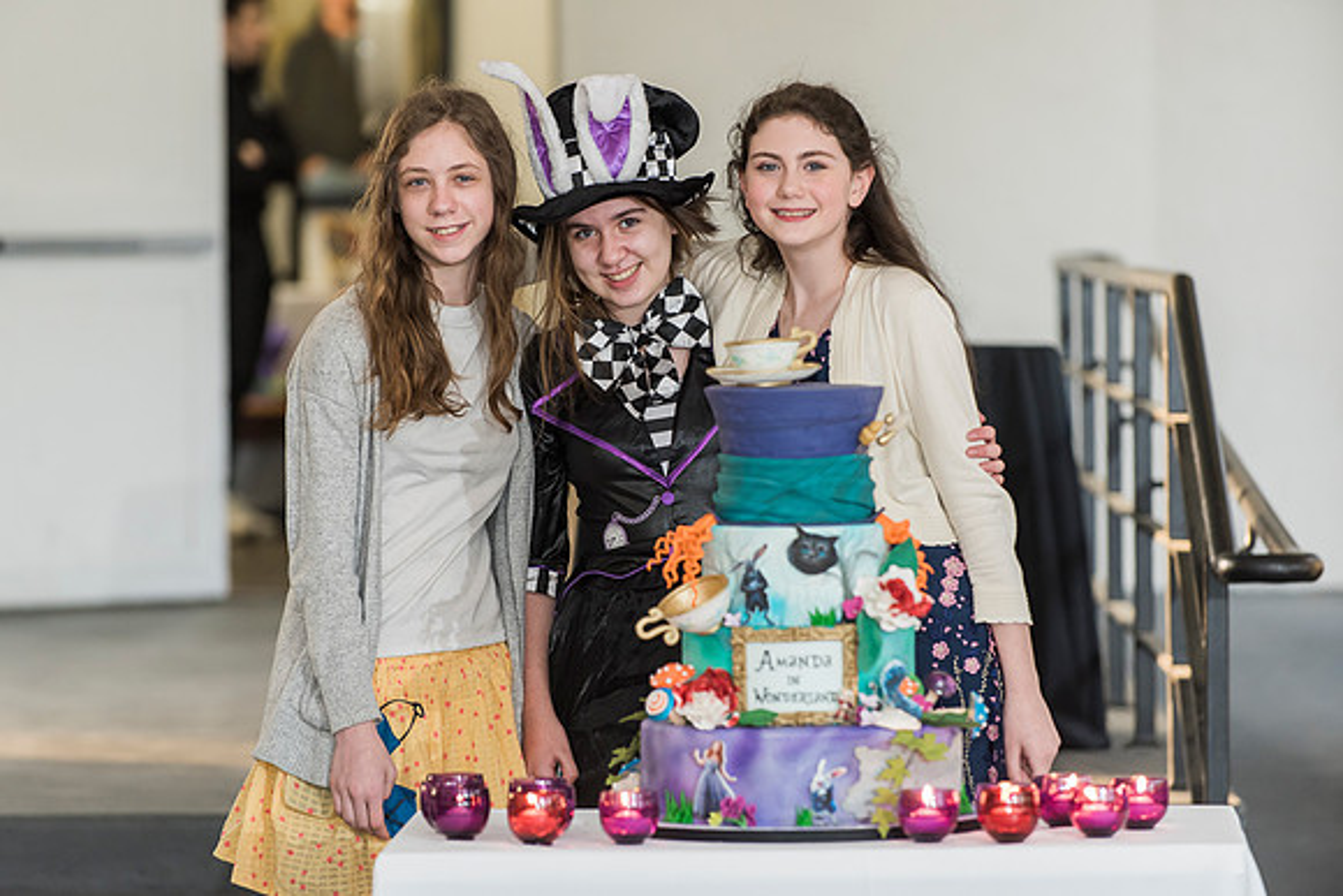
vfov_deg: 6.6
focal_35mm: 209
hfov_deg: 9.8
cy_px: 443
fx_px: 7798
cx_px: 652
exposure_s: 1/160
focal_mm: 200
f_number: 4
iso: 1000
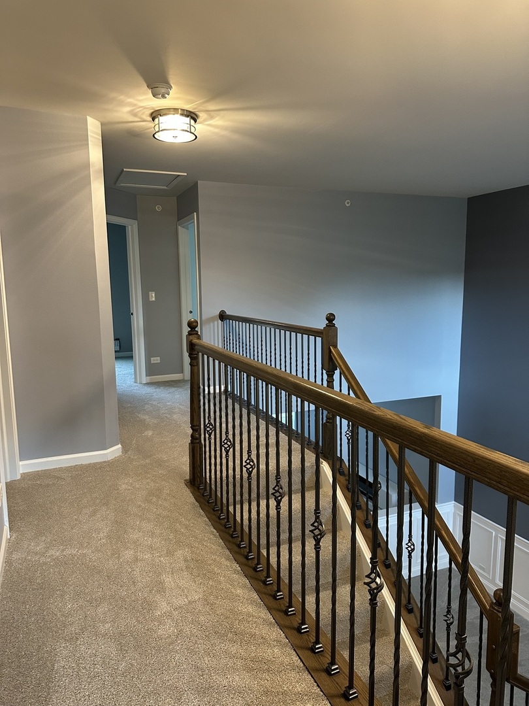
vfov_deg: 71.6
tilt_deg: -7.8
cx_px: 264
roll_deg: +0.1
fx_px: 489
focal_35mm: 24
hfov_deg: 56.8
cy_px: 353
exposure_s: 1/60
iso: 400
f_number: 1.78
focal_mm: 6.86
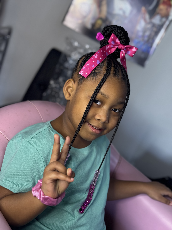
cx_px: 86
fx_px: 318
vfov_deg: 39.7
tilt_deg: -15.9
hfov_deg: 30.3
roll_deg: -29.5
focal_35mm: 48
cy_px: 115
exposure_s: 1/60
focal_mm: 6.76
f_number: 1.78
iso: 160
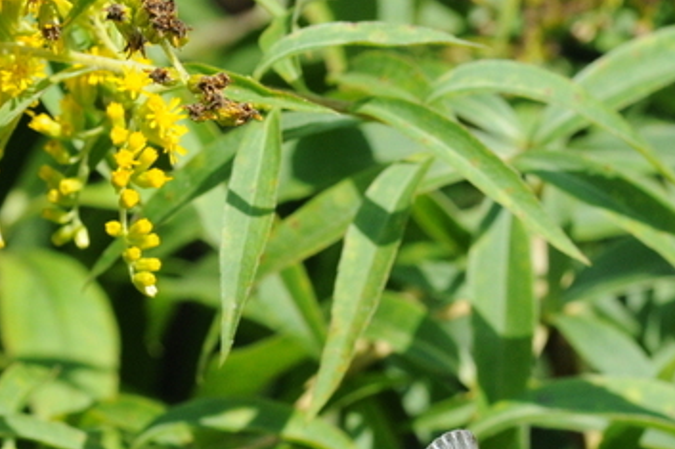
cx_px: 452
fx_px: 8046
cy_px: 524
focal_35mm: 429
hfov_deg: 4.8
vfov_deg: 3.2
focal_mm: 105
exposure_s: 1/500
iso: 500
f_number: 11
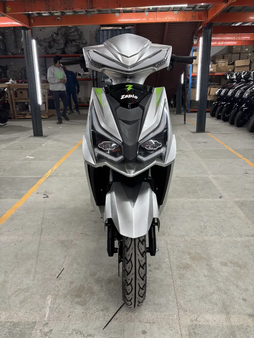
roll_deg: +0.7
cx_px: 127
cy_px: 169
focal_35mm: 26
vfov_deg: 67.3
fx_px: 254
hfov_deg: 53.1
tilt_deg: -18.8
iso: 100
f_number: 1.6
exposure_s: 1/50
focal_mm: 5.96
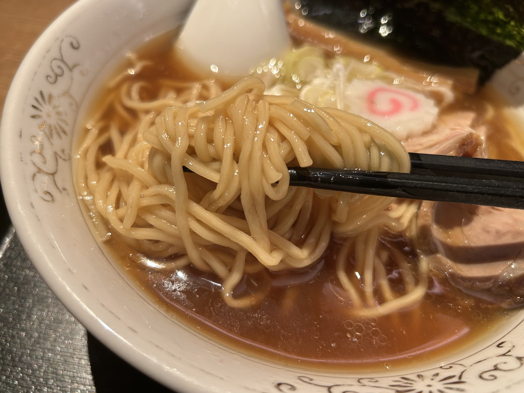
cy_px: 196
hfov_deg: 65.3
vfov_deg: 51.3
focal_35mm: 27
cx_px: 256
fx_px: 409
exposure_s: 1/101
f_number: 1.5
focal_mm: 5.7
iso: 100
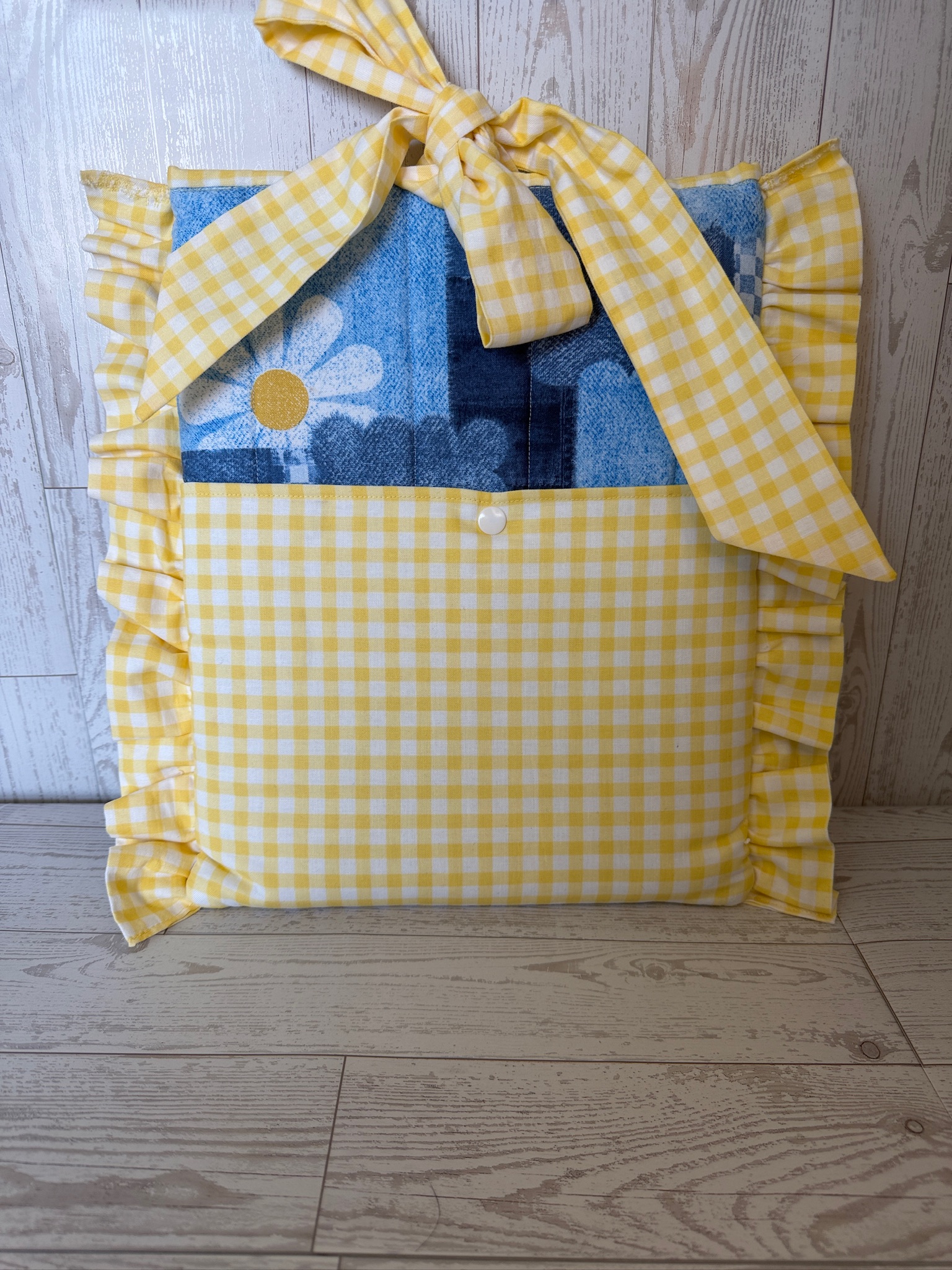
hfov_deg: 56.8
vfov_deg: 71.6
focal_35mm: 24
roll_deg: -0.5
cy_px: 635
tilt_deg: -21.6
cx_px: 476
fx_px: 880
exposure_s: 1/123
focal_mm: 6.76
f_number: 1.78
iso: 50
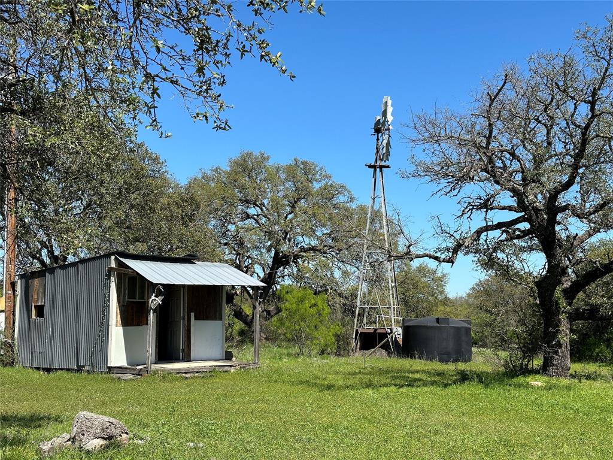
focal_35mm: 48
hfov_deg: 39.7
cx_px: 306
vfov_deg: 30.3
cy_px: 230
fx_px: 850
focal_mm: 6.86
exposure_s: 1/3597
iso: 64
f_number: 1.78
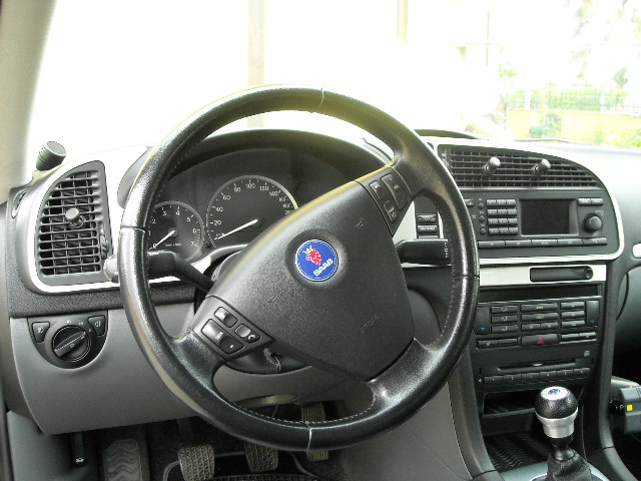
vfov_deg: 40.7
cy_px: 240
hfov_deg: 52.6
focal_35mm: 35
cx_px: 320
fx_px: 648
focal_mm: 5.7
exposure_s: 1/38
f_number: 2.8
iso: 400
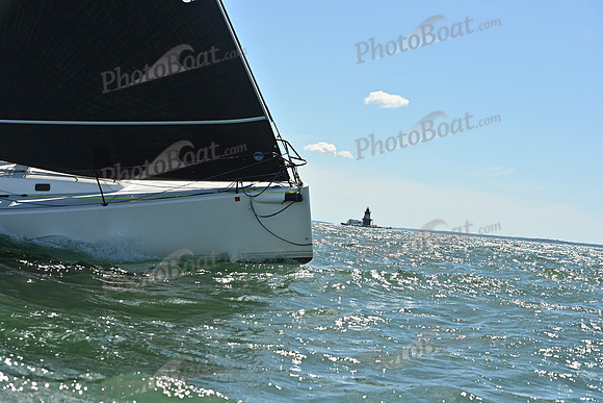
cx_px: 302
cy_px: 202
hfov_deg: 28.8
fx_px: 1173
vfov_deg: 19.5
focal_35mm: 70
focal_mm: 70
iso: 320
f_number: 8
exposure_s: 1/1600
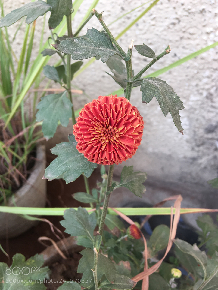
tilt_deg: -56.9
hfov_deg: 46.8
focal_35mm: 30
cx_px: 107
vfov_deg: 60.0
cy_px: 145
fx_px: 252
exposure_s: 1/100
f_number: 2.2
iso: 25
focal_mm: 4.15
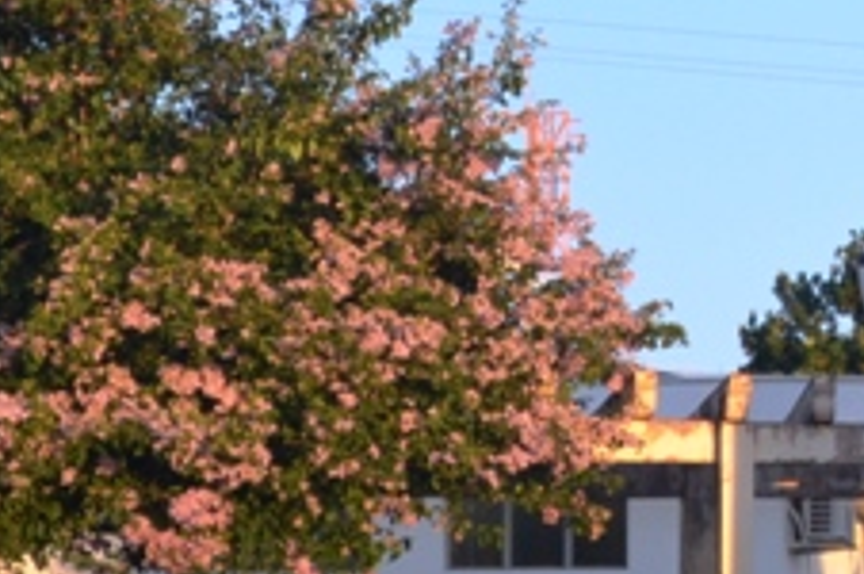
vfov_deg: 3.7
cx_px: 1388
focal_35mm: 373
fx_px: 8945
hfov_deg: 5.5
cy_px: -230
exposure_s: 1/500
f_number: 5.6
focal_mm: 55
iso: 500
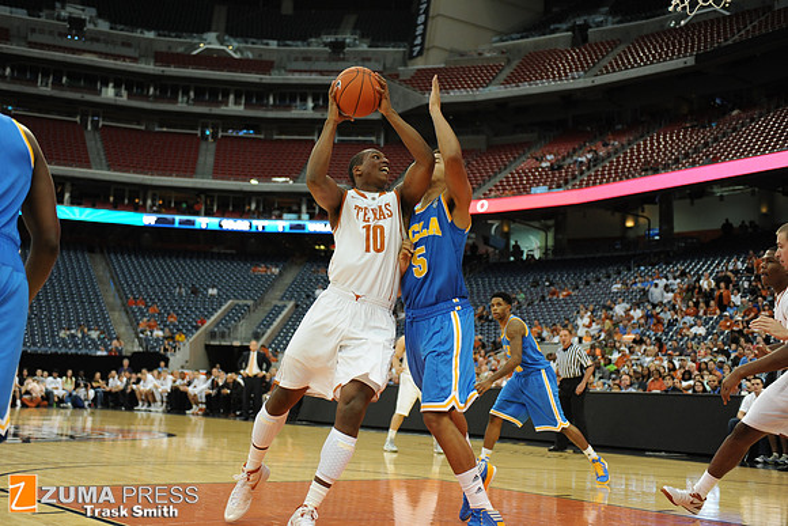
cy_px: 263
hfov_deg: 41.1
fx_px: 1051
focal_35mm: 48
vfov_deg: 28.1
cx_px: 394
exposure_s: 1/1250
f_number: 2.8
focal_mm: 48
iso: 2000
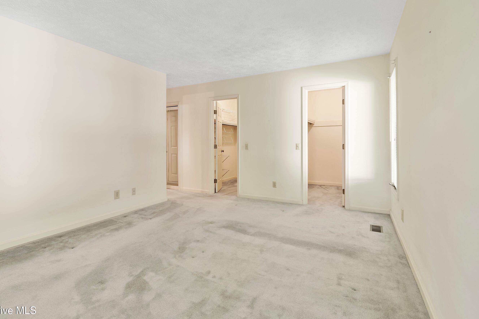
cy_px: 146
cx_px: 230
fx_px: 226
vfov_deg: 70.3
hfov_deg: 93.2
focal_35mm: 17
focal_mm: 10
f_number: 4.5
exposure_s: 1.3
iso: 100
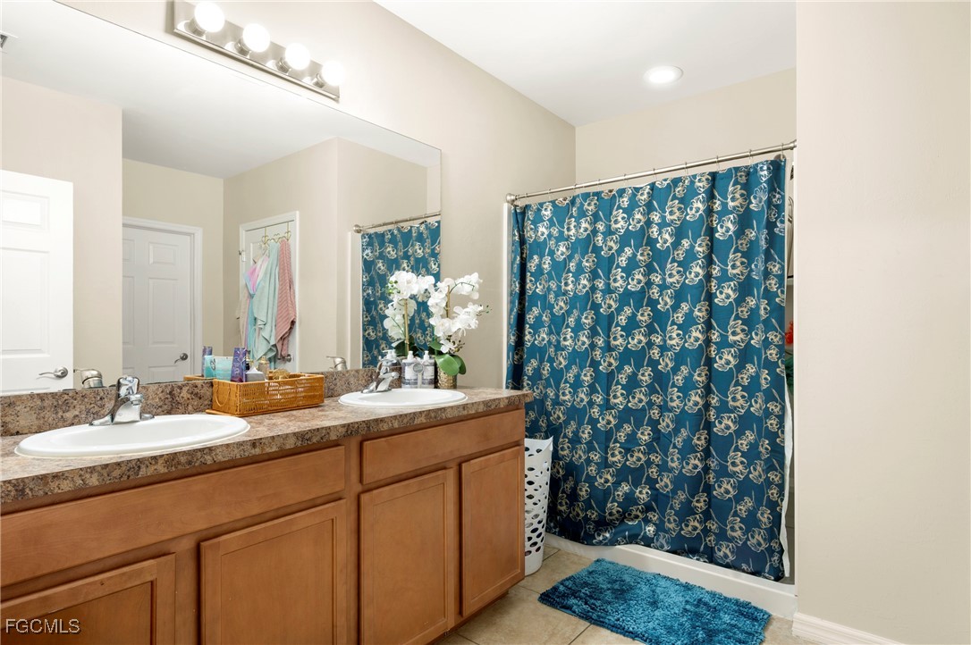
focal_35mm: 18
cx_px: 486
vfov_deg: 67.3
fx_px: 485
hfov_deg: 90.1
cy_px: 322
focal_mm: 18
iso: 100
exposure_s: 2.5
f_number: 8
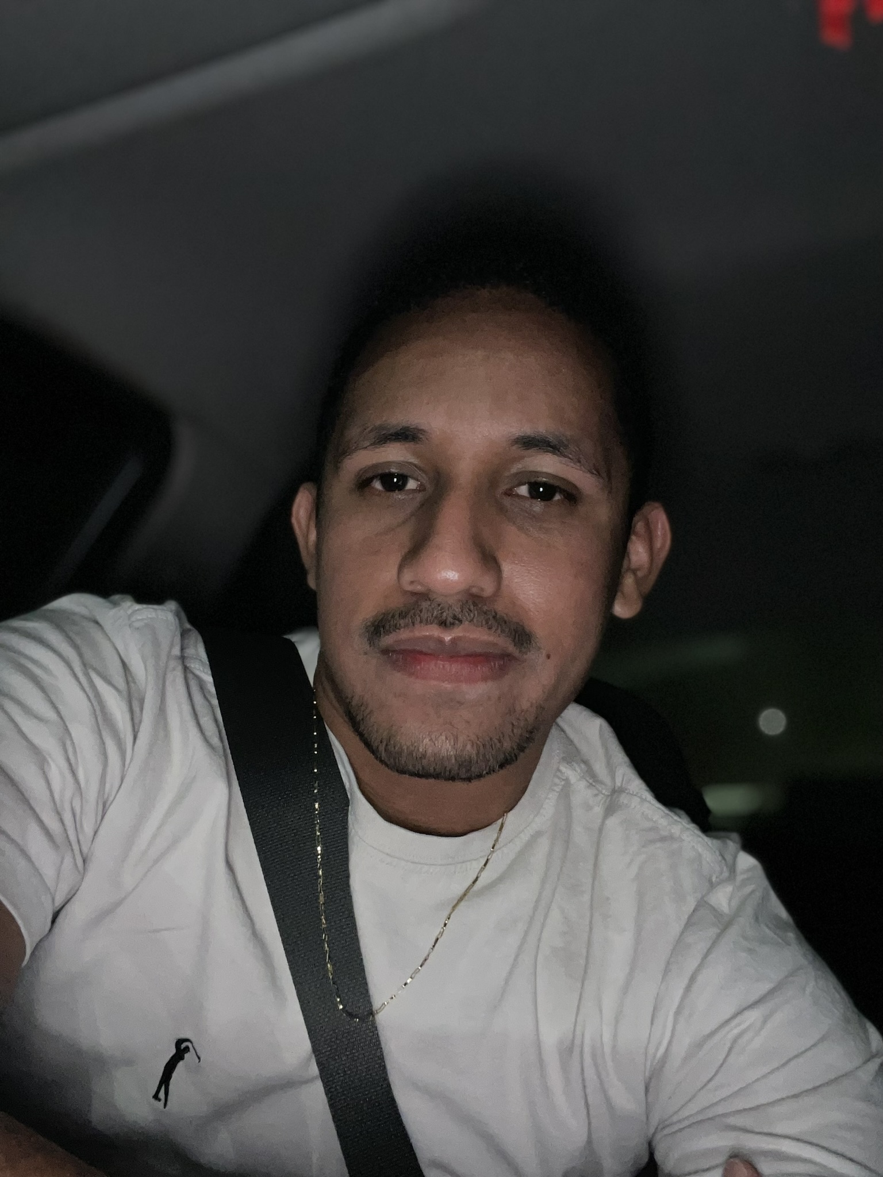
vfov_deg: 60.0
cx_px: 442
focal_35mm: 30
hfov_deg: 46.8
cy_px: 588
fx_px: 1020
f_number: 2.2
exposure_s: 1/20
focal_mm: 2.71
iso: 160
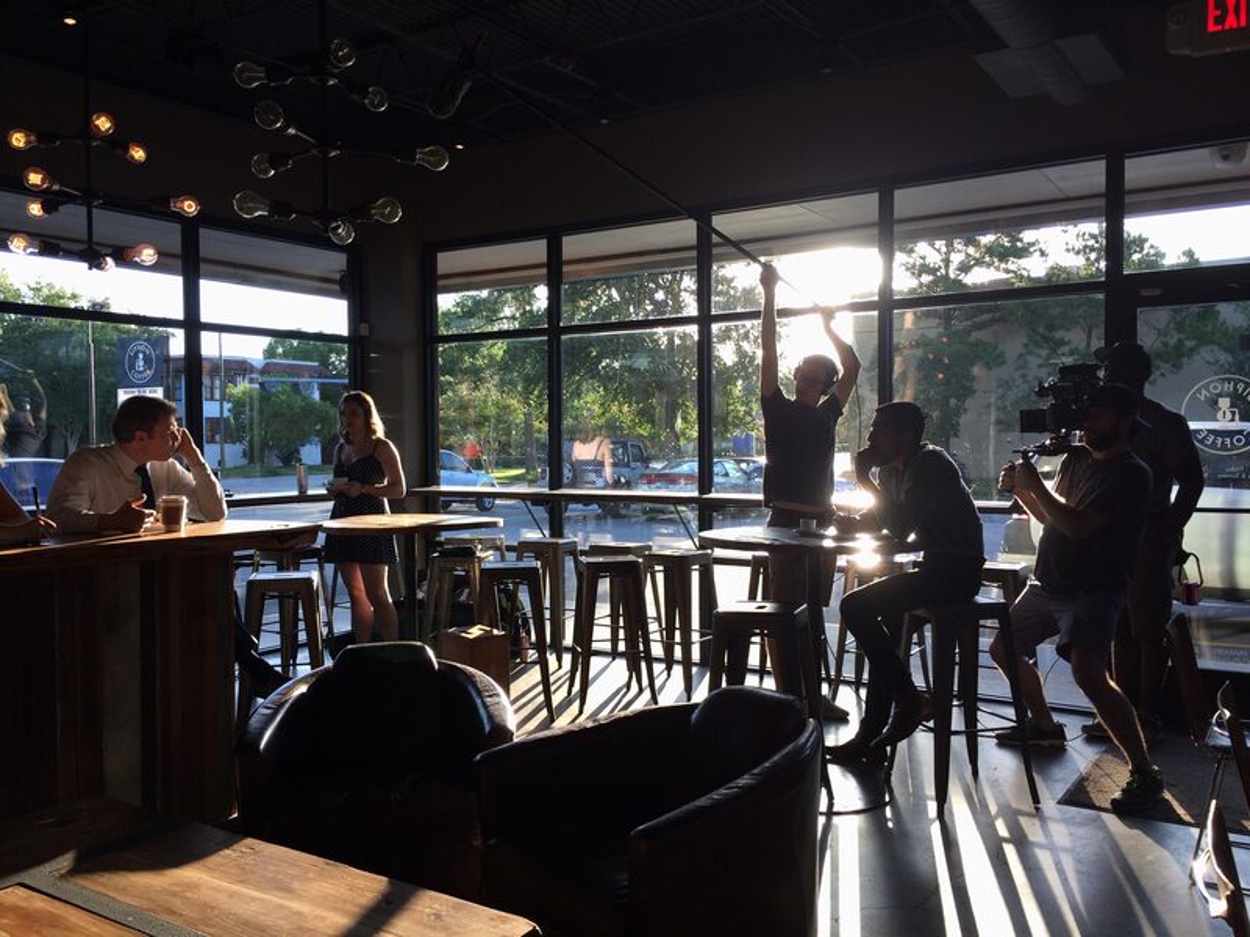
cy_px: 468
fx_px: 1047
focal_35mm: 29
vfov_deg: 48.2
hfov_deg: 61.7
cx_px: 625
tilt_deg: -0.9
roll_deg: +0.5
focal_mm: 4.15
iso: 32
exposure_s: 1/120
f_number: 2.2
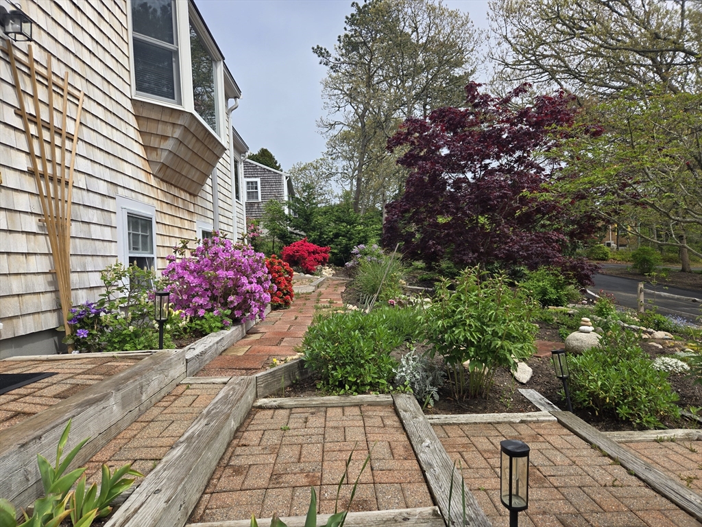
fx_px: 466
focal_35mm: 23
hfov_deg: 73.9
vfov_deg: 58.9
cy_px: 264
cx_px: 351
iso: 25
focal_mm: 5.4
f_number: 1.8
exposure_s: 1/1879
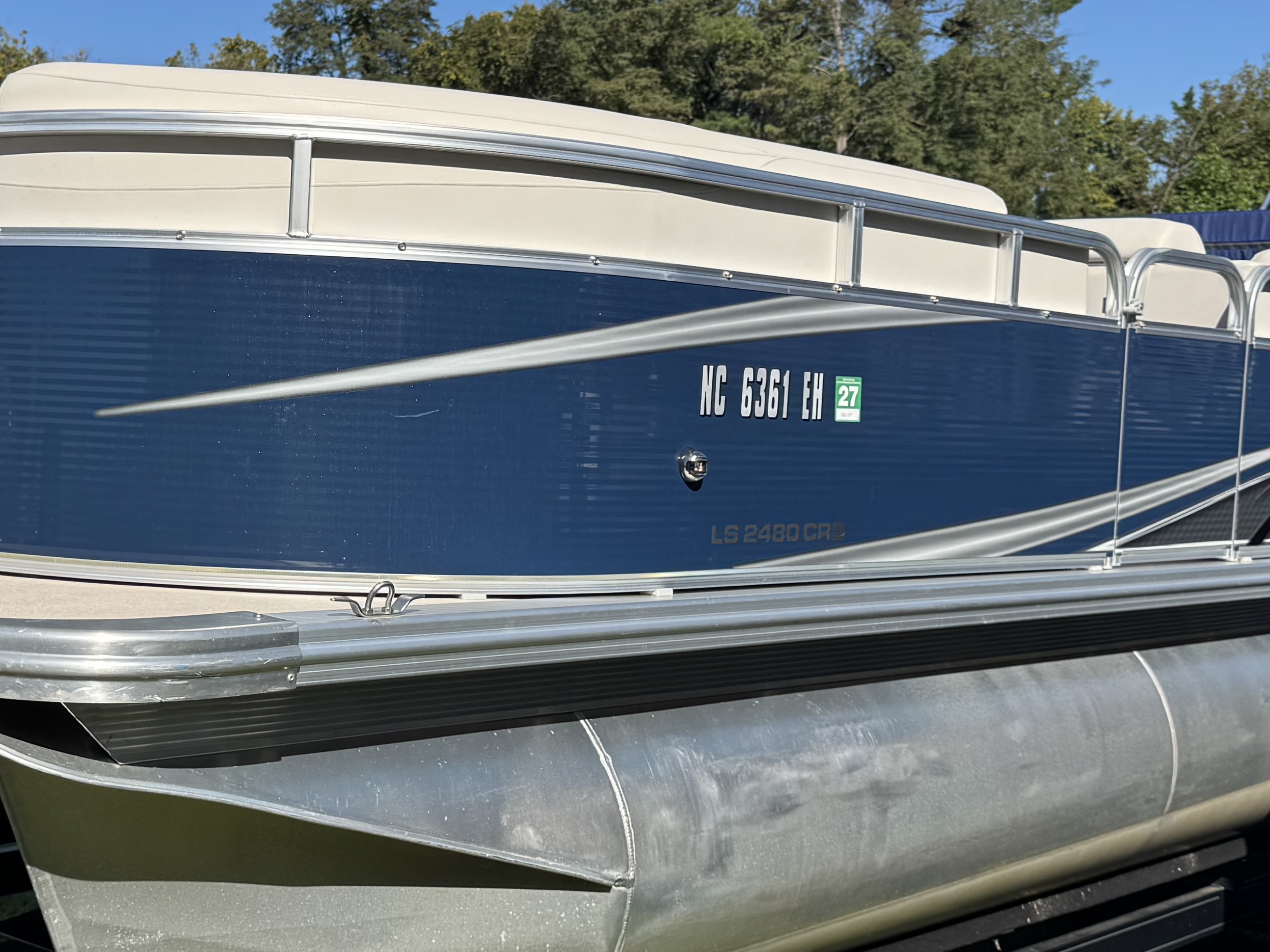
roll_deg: +0.9
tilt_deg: -3.5
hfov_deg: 34.7
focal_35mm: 55
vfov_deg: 26.6
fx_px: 2018
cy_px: 457
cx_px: 442
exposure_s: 1/4049
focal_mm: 6.76
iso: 80
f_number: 1.78
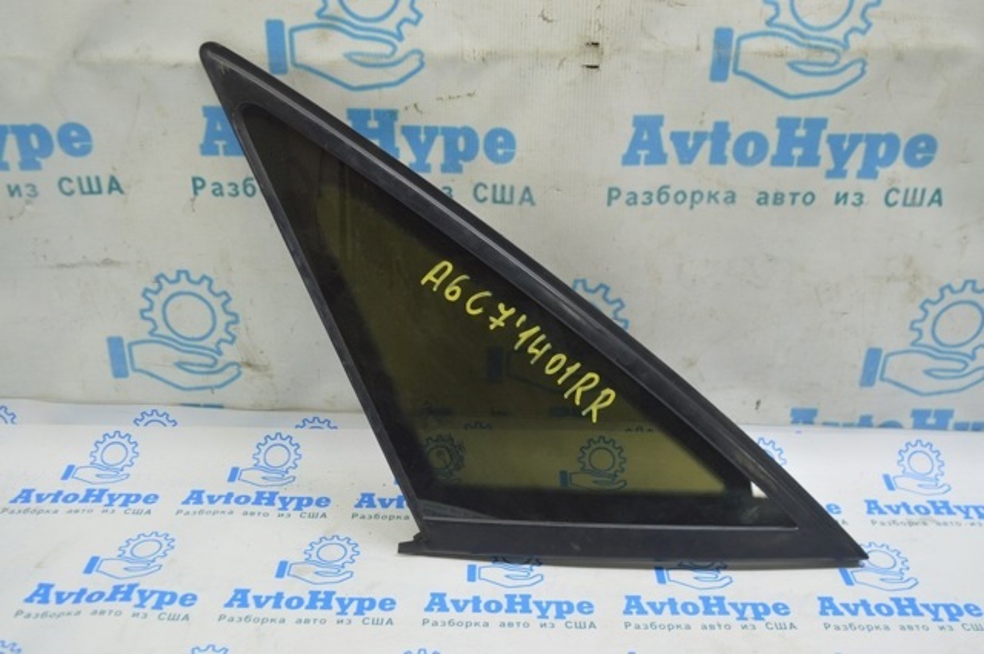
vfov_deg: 38.3
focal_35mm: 34
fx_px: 942
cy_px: 327
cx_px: 492
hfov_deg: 55.2
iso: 400
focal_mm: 23
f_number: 5.6
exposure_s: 1/20
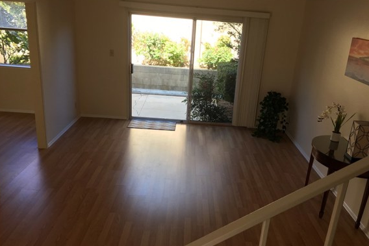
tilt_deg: -21.5
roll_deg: -3.8
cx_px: 202
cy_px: 152
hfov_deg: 55.7
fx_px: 349
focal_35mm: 34
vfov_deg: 38.7
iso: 40
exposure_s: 1/100
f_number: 2.2
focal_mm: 4.15
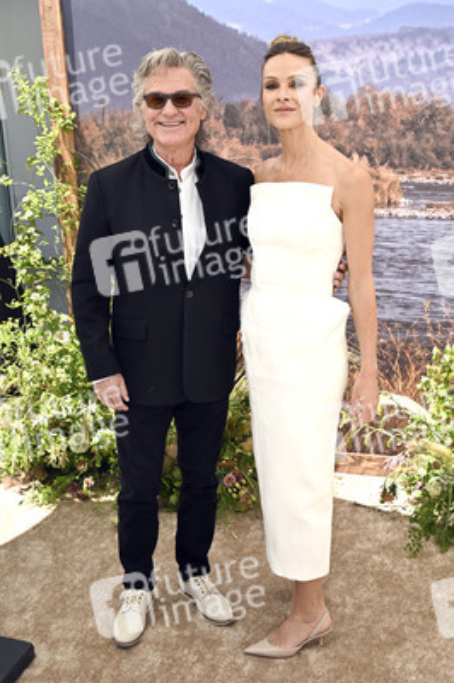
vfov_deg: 54.5
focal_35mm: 35
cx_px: 227
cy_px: 342
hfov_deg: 37.8
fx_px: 663
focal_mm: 35
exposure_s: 1/320
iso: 250
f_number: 8
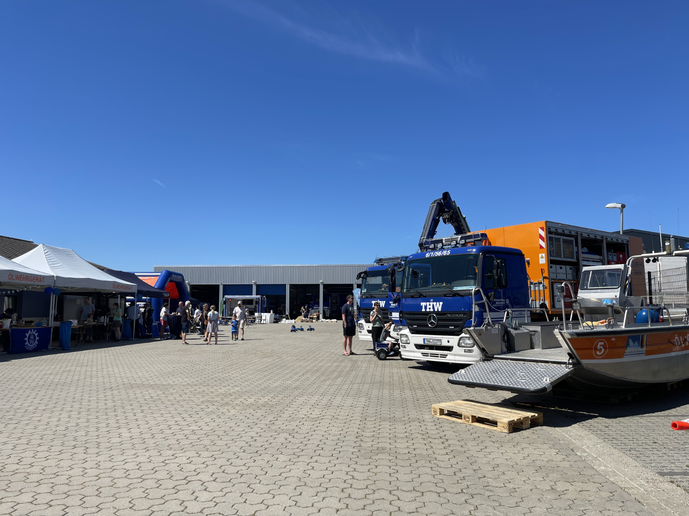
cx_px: 344
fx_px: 498
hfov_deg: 69.4
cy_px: 258
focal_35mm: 25
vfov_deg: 54.9
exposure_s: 1/4348
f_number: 1.6
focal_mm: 5.1
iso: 32
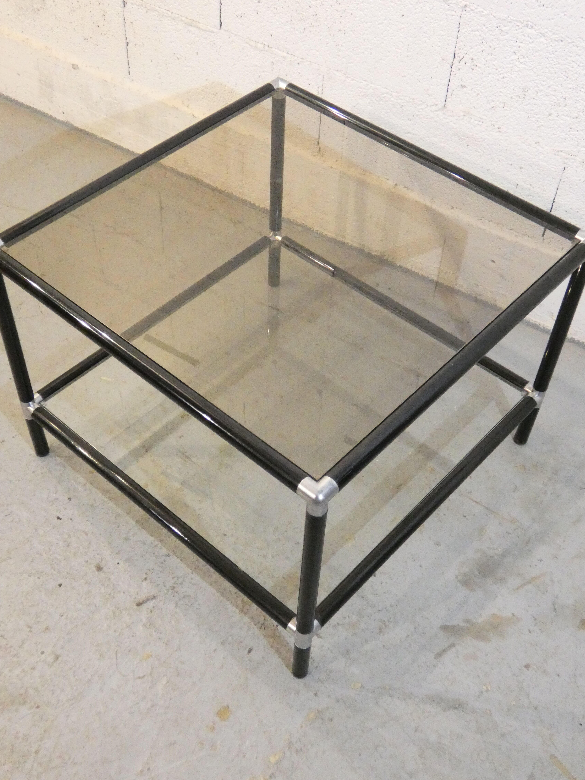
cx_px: 281
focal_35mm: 41
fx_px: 924
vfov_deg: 45.8
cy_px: 401
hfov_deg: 35.1
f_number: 3.5
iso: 1600
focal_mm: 6.8
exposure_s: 1/80
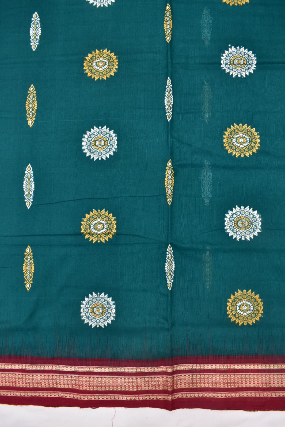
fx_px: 321
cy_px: 214
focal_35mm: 27
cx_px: 142
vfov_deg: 67.4
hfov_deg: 47.9
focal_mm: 18
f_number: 5.6
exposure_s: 1/30
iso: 800
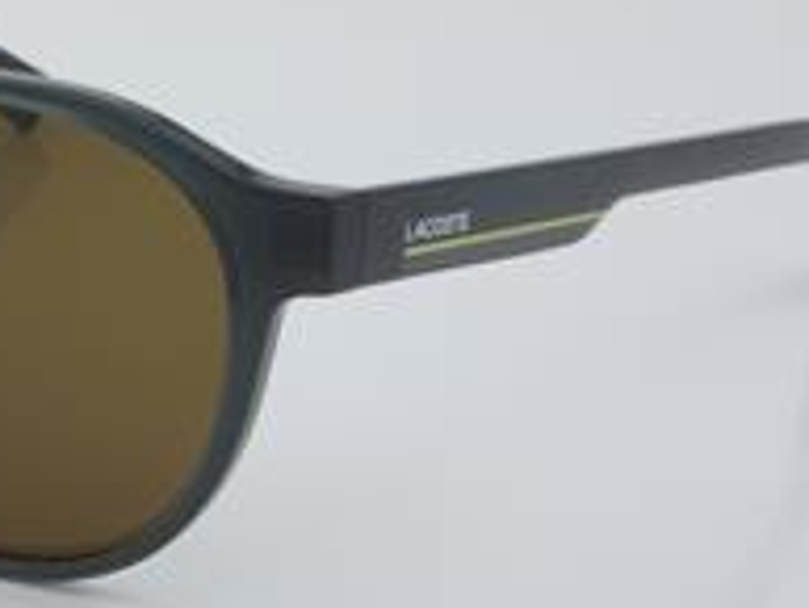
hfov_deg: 13.1
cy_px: 268
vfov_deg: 10.0
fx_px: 3484
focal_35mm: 149
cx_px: 42
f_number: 32
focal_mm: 50
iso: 100
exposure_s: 1/3
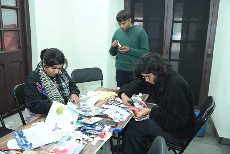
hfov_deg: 58.0
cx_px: 115
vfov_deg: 40.5
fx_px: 208
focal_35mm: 32
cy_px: 77
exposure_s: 1/100
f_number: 2.8
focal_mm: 32.5
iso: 2000
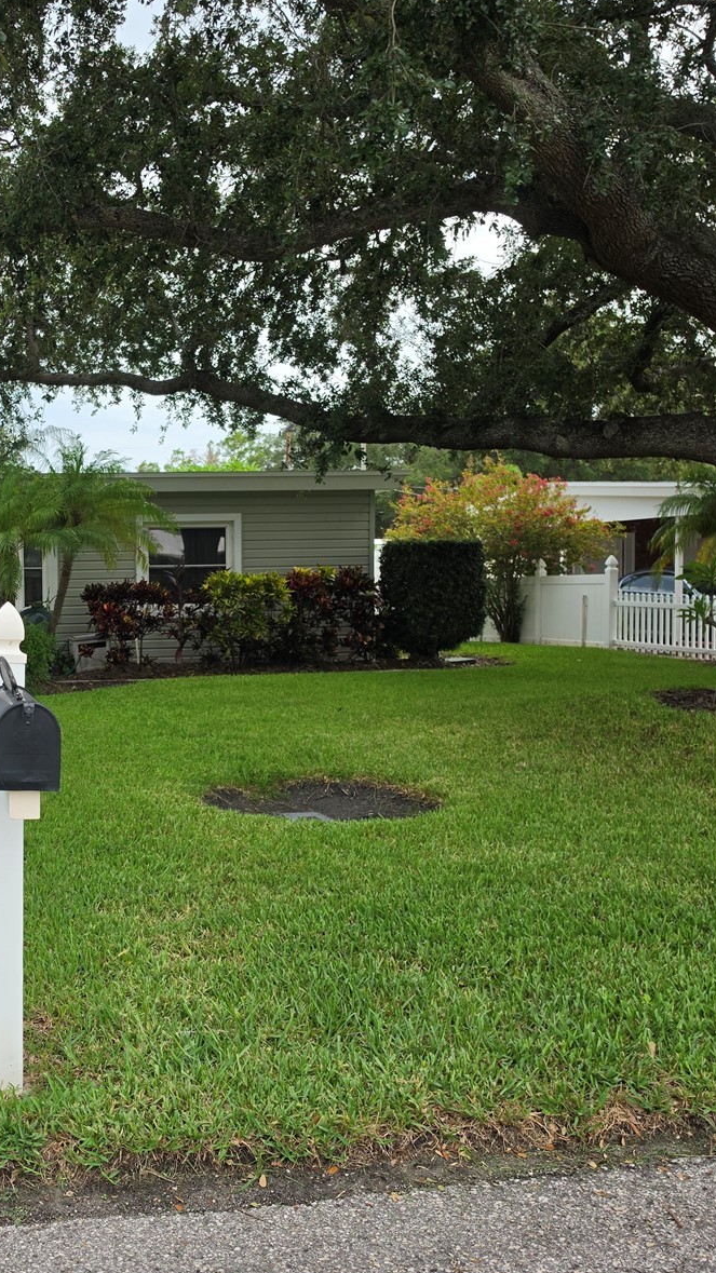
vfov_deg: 58.0
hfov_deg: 32.7
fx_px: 1148
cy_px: 633
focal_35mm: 34
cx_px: 56
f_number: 1.4
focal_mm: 6.5
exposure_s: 1/3521
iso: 64
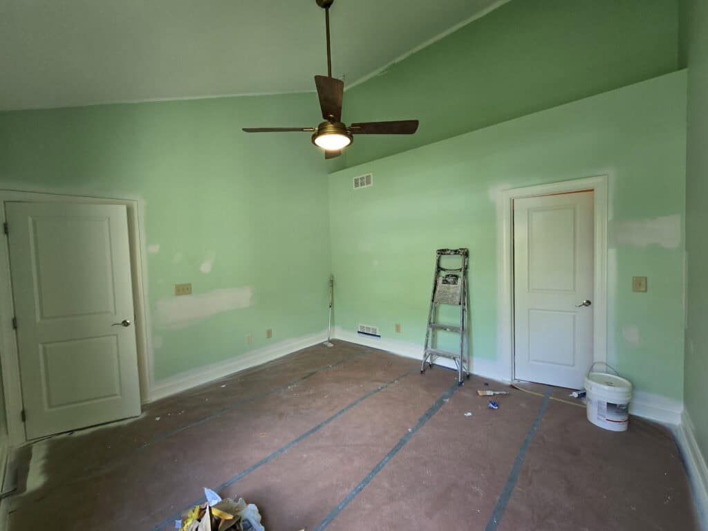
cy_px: 266
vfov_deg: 89.9
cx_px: 354
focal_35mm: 13
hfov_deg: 106.2
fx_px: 266
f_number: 2.2
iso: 80
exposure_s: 1/60
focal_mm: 2.2
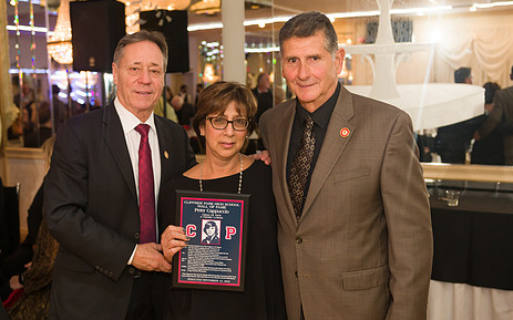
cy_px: 172
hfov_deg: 43.4
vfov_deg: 28.0
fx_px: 643
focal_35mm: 46
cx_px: 229
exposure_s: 1/125
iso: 1000
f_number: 3.2
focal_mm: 36
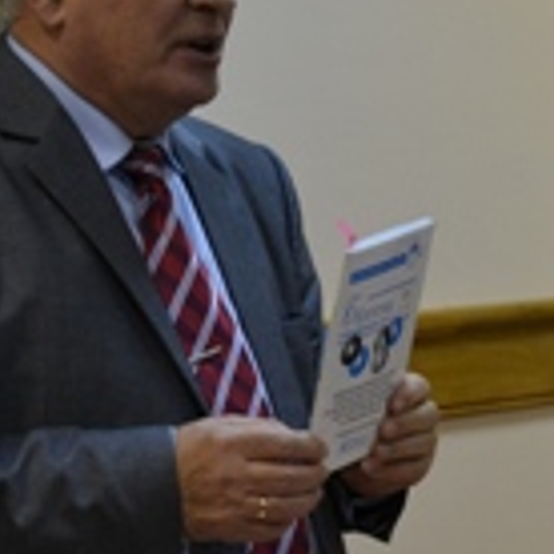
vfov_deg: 12.1
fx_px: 2607
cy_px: 211
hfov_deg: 12.1
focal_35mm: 144
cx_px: 128
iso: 720
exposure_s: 1/60
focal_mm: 32
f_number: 4.8
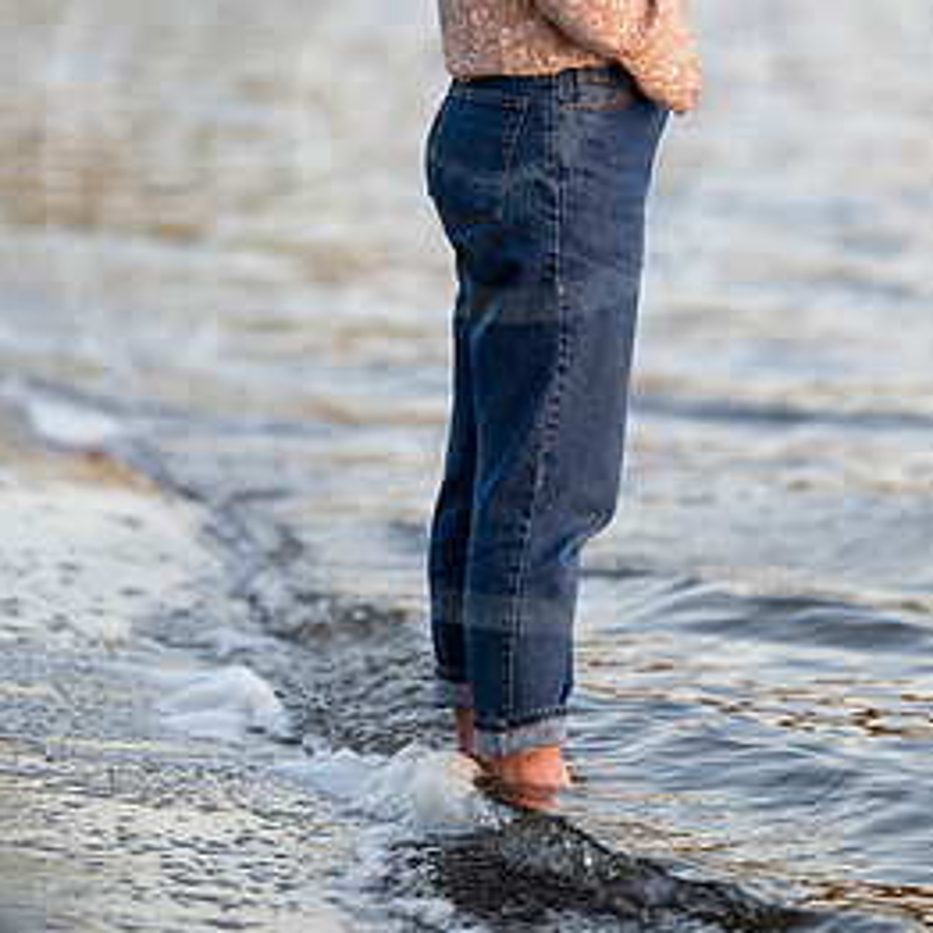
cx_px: 523
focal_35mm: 197
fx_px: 6007
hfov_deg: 8.9
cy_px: 171
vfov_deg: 8.9
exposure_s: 1/1000
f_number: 1.8
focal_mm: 135
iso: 400
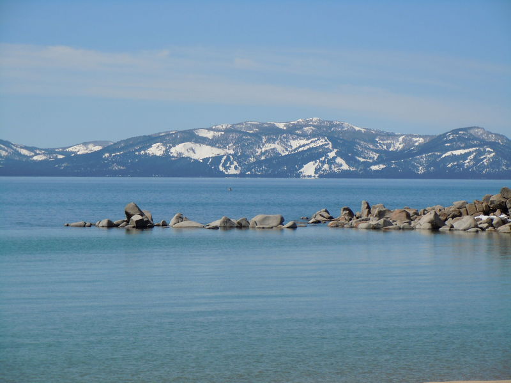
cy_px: 192
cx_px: 256
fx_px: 2244
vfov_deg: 9.8
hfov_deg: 13.0
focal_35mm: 152
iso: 100
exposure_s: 1/320
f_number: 9.2
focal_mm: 27.4
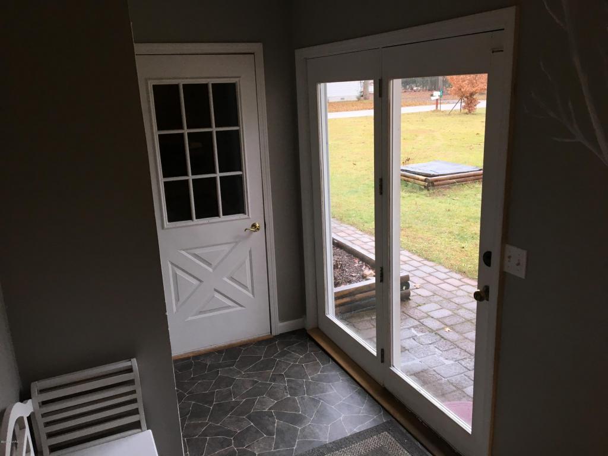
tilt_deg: -15.3
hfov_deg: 61.7
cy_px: 228
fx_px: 509
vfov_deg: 48.2
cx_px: 304
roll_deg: +2.1
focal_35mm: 29
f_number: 2.2
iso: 25
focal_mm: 4.15
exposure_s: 1/30
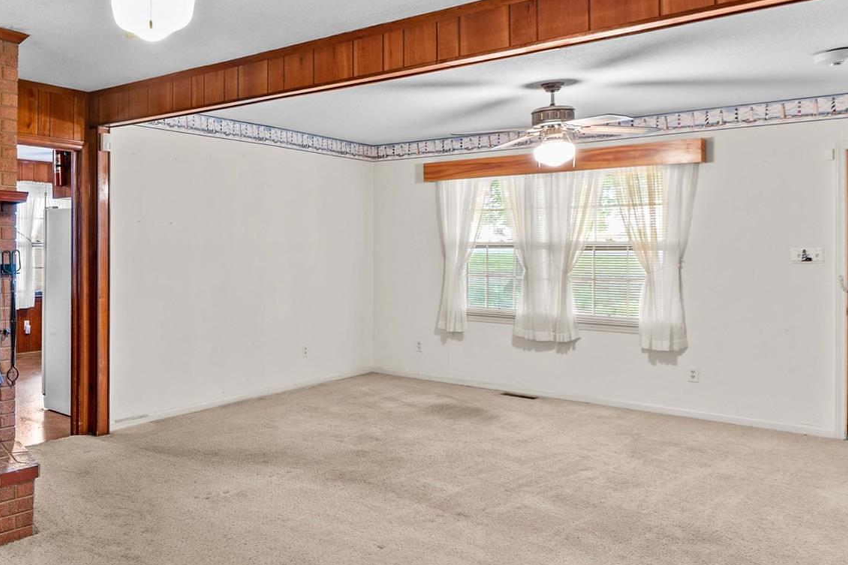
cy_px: 246
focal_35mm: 29
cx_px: 92
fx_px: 683
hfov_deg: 55.6
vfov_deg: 44.9
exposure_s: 1.6
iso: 100
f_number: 8
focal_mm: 16
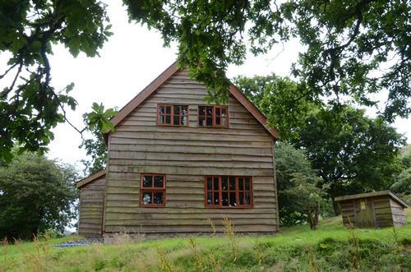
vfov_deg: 41.5
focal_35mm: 32
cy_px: 136
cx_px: 206
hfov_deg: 59.6
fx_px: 359
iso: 1000
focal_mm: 21
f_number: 8
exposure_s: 1/250
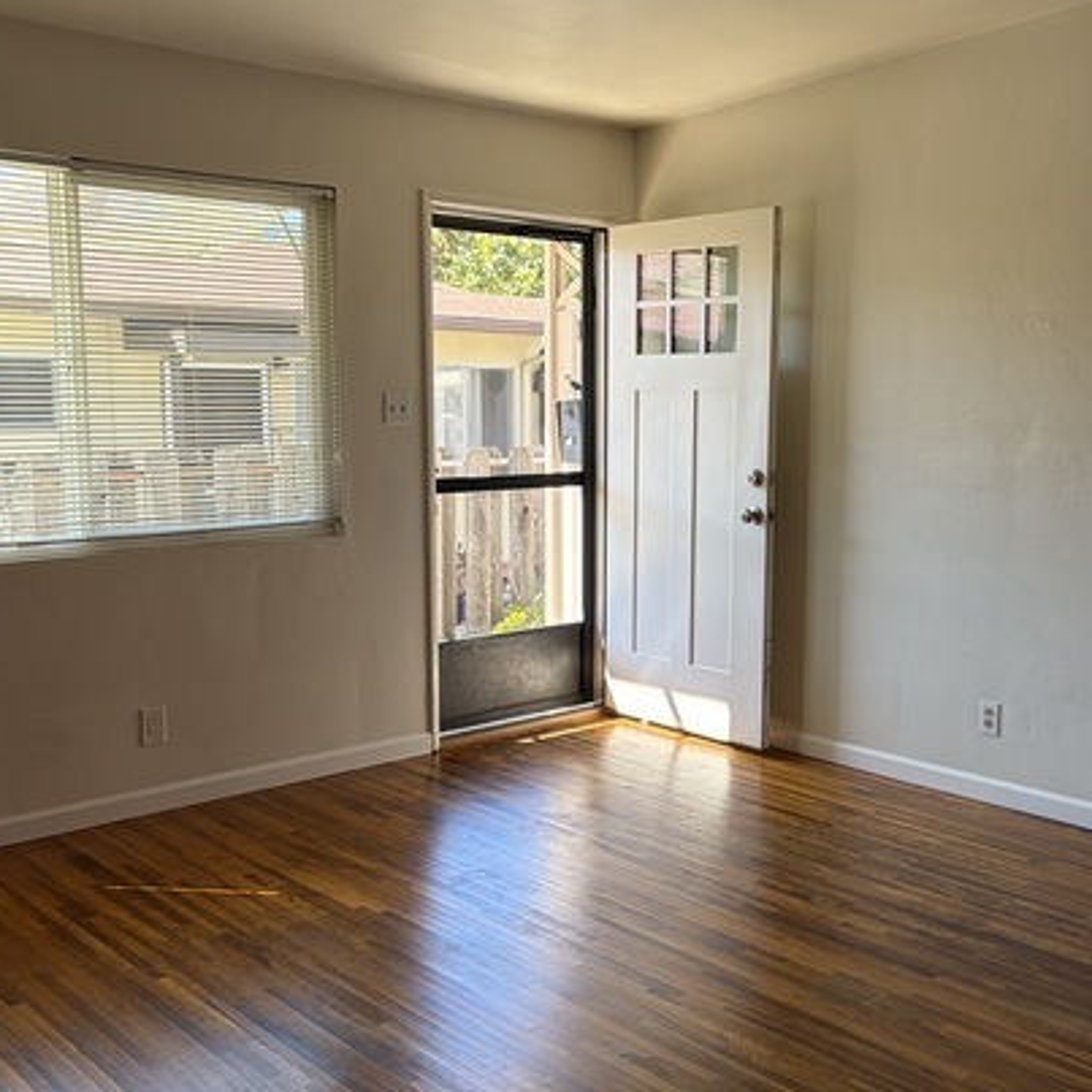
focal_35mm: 38
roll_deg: -0.2
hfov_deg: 43.7
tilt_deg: -6.6
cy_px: 546
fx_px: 1356
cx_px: 642
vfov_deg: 43.9
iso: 50
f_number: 1.6
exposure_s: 1/183
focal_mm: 5.96
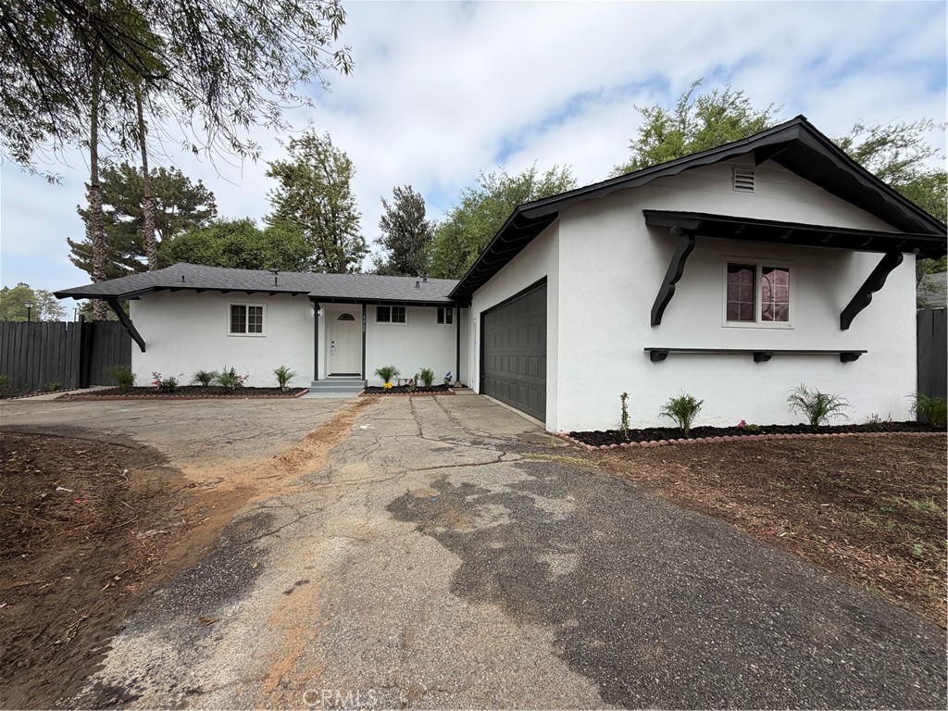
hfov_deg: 102.1
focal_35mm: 14
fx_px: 383
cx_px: 474
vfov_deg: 85.7
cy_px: 356
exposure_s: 1/770
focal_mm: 2.22
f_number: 2.2
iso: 32
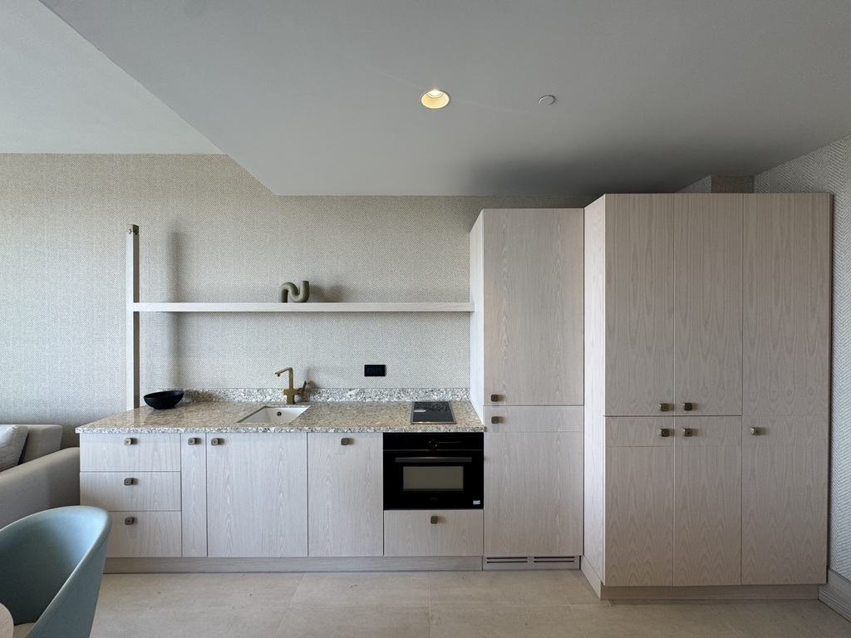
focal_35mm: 14
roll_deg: -0.1
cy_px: 319
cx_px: 426
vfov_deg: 85.7
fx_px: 344
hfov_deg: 102.1
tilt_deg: +0.1
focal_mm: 2.22
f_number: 2.2
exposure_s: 1/99
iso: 50
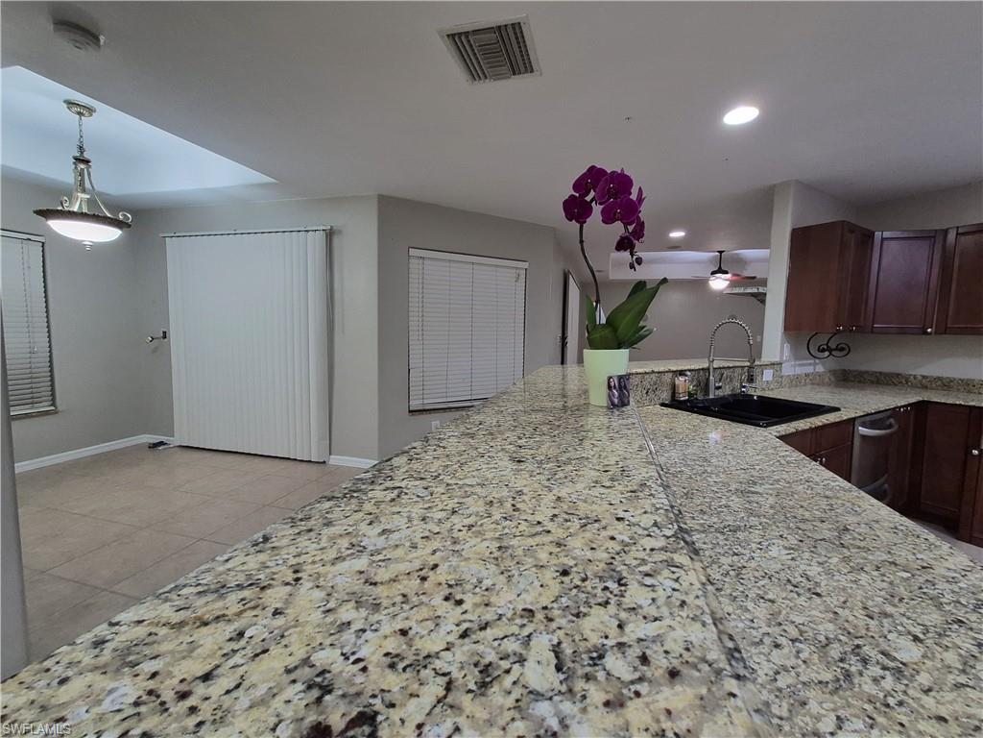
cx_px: 492
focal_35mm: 13
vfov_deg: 89.9
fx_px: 369
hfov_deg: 106.2
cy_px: 369
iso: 400
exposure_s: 1/60
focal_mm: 1.74
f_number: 2.2
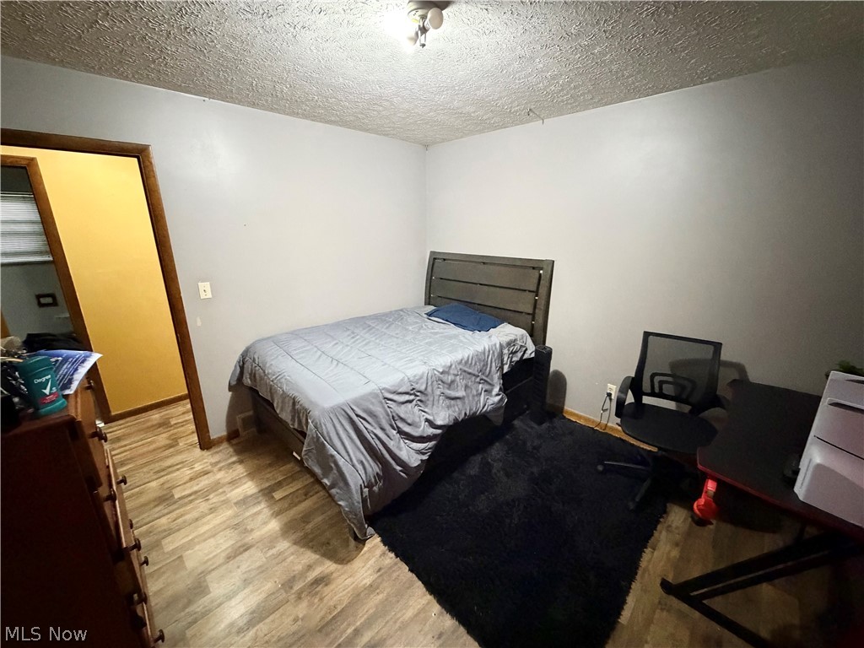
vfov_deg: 85.7
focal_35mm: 14
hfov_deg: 102.1
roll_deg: +0.6
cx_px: 432
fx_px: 349
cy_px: 324
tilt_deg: -16.2
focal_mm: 2.22
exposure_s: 1/40
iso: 1250
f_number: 2.2
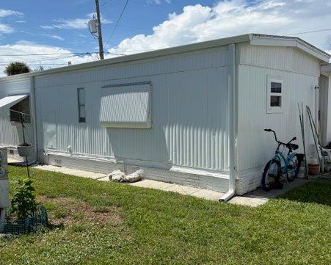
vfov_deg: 41.1
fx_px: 353
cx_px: 158
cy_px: 145
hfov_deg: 50.3
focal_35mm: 36
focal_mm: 5.96
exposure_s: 1/5348
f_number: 1.6
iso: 50
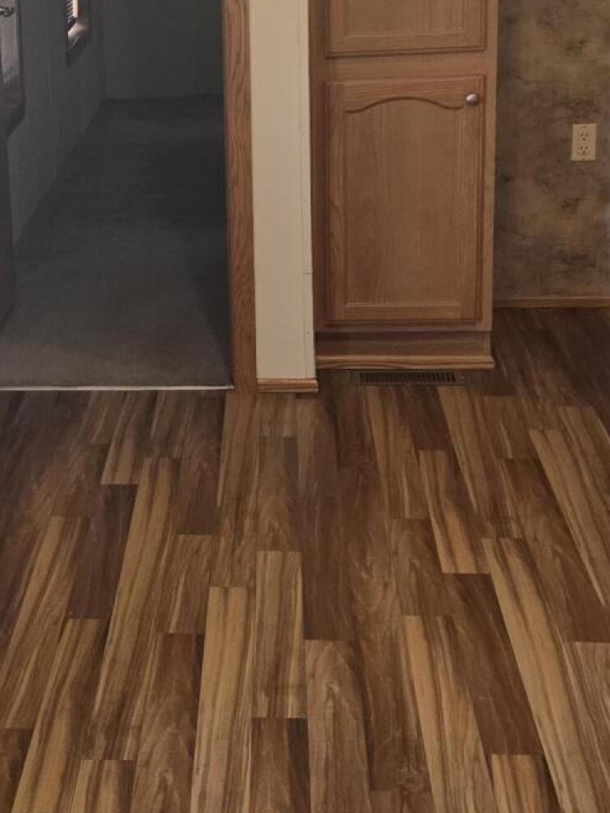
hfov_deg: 20.4
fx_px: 1644
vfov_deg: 27.6
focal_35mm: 70
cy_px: 275
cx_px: 16
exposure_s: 1/120
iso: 160
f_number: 1.8
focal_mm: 5.4
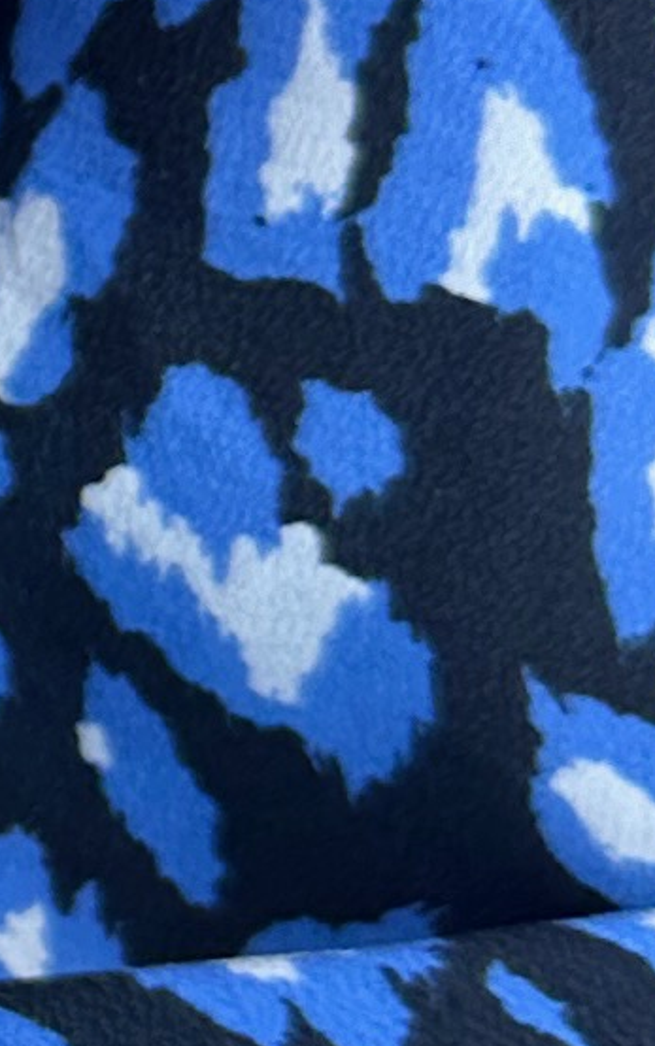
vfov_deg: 11.3
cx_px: -1631
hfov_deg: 6.2
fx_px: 5276
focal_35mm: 185
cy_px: 123
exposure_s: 1/171
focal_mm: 6.86
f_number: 1.78
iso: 64
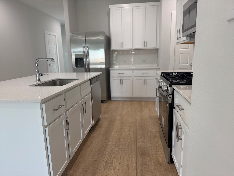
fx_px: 162
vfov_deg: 56.8
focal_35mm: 24
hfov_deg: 71.6
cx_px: 117
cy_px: 88
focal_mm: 6.76
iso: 125
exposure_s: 1/120
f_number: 1.78
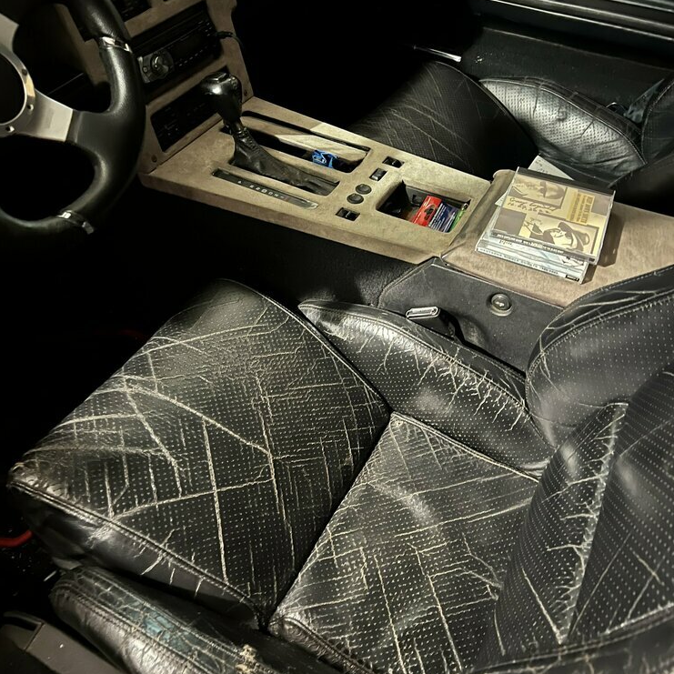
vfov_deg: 52.5
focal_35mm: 31
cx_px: 338
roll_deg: -0.3
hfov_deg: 52.5
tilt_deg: -43.4
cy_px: 309
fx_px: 683
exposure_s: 1/9
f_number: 1.5
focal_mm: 5.7
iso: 1250
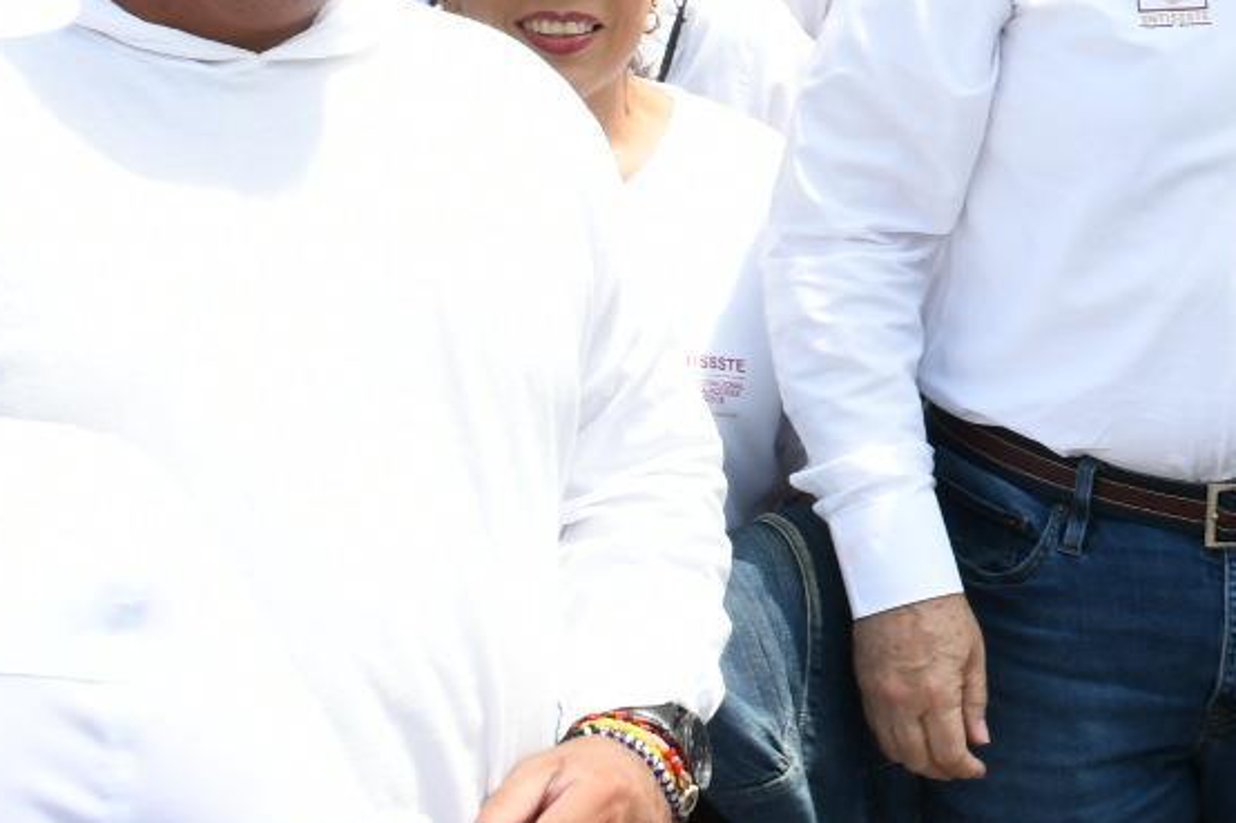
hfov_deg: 24.1
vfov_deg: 16.6
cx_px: 1348
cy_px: -123
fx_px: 2711
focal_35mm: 79
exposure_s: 1/125
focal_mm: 18
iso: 250
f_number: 13
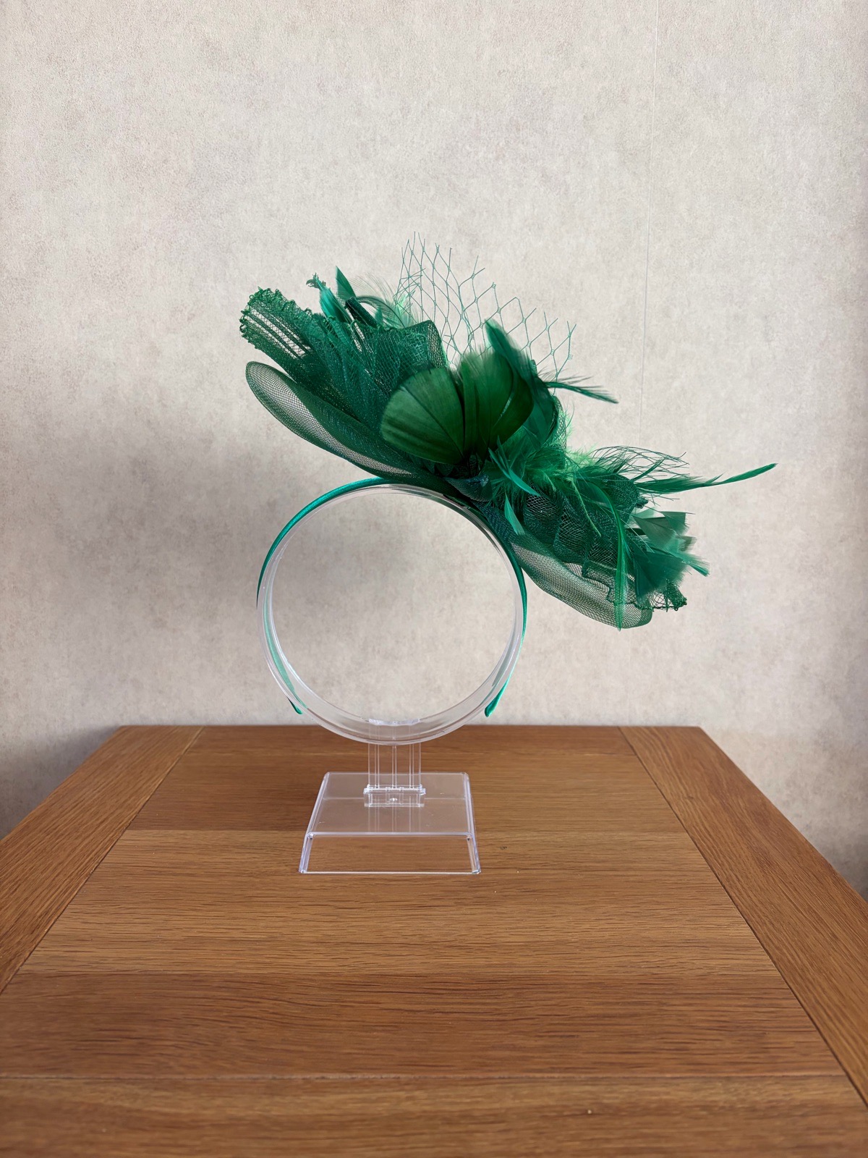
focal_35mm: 26
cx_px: 434
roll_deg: -0.4
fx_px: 869
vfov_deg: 67.3
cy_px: 579
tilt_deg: -8.6
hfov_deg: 53.1
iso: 125
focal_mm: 5.96
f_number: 1.6
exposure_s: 1/77
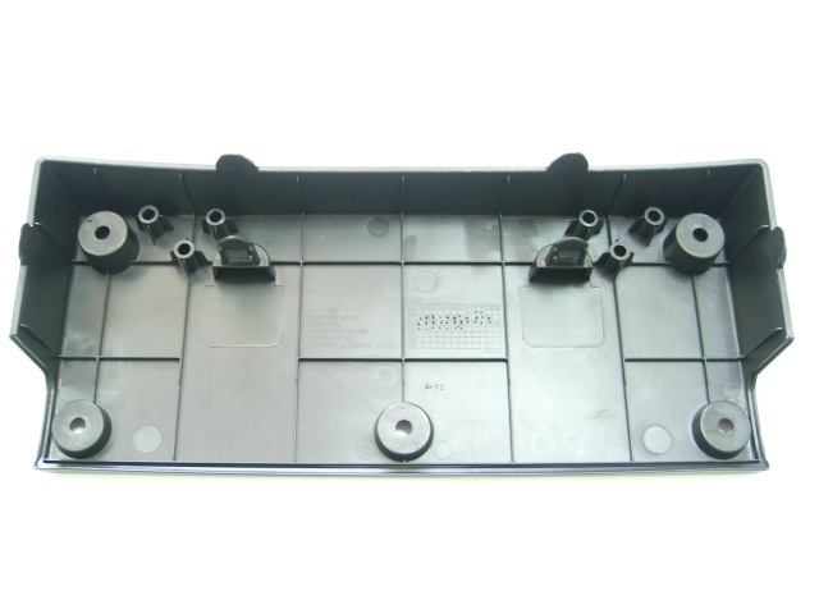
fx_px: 899
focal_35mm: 38
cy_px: 307
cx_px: 410
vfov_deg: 37.7
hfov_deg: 49.0
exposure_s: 1/10
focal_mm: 7.9
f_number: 2.8
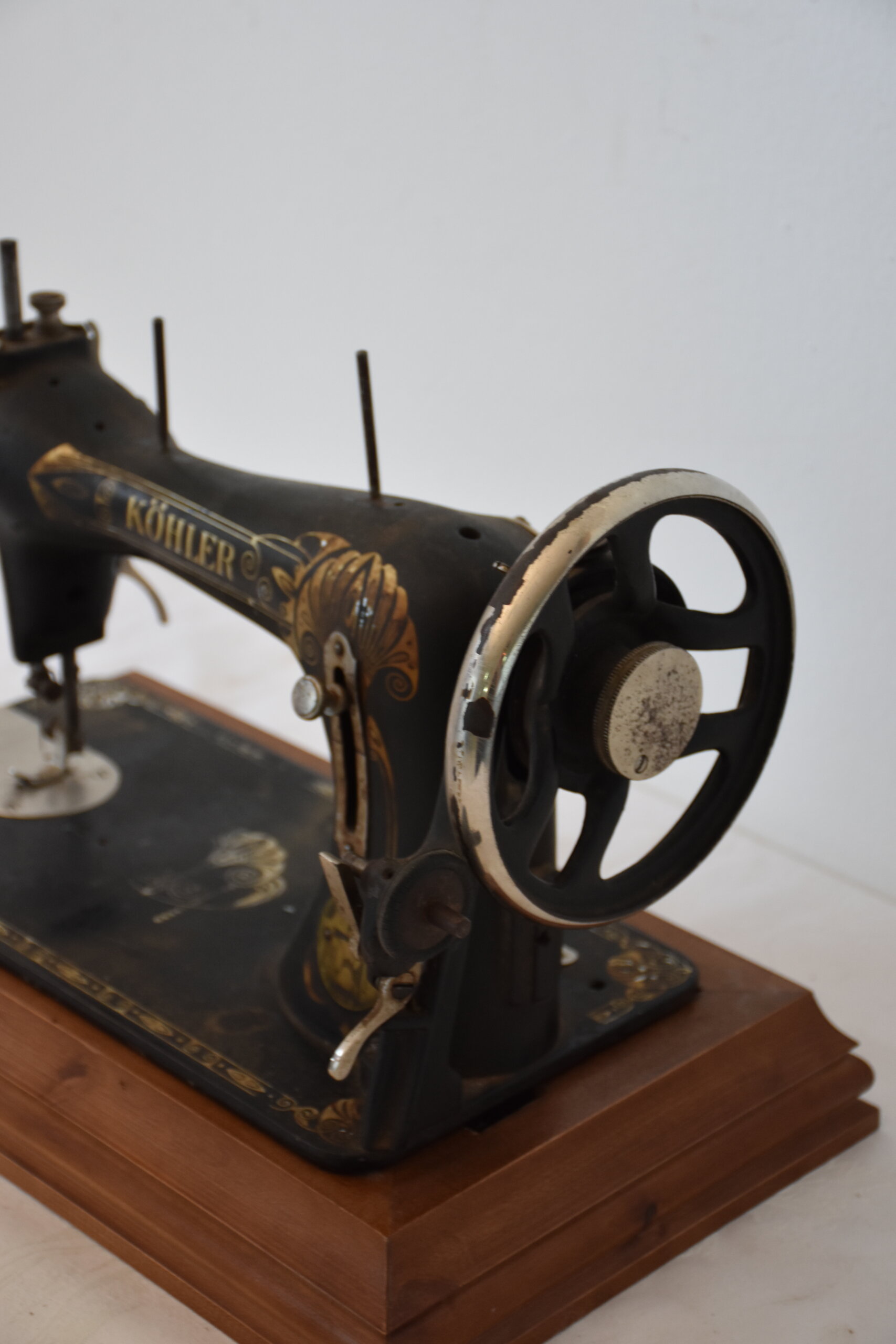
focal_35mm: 75
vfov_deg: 27.0
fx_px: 2799
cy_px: 672
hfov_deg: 18.2
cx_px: 448
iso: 900
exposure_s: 1/60
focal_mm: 50
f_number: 4.8
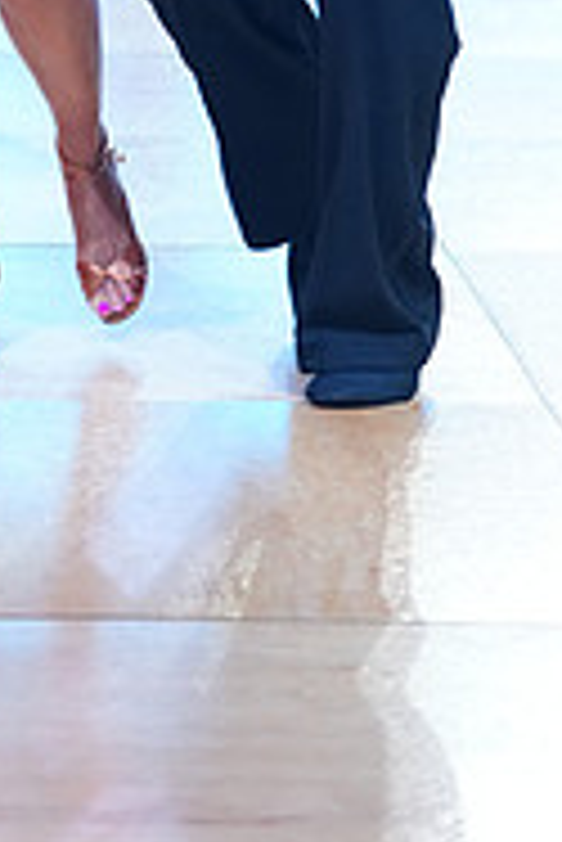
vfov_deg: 9.0
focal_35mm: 223
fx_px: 5212
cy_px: -333
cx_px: 52
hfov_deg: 6.2
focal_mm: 72
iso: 2000
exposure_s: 1/400
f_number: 2.8
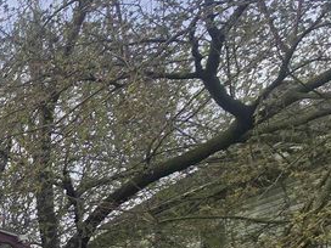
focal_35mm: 49
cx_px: -268
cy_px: 353
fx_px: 469
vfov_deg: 24.4
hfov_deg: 22.2
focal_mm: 2.2
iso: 50
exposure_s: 1/820
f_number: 2.2
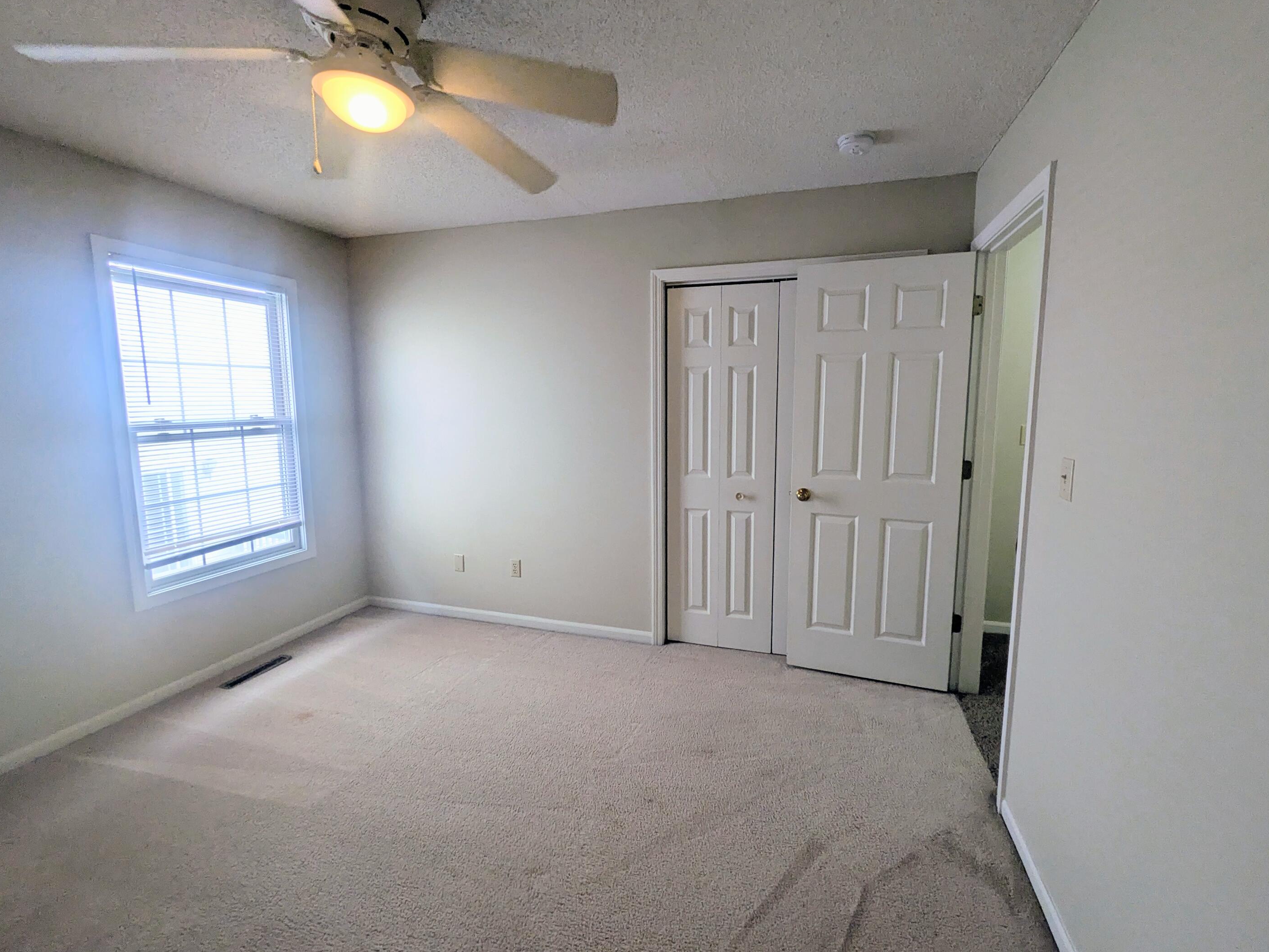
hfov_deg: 98.1
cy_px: 456
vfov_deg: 81.7
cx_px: 664
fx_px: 550
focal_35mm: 15
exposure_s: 1/120
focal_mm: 1.83
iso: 74
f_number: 2.2
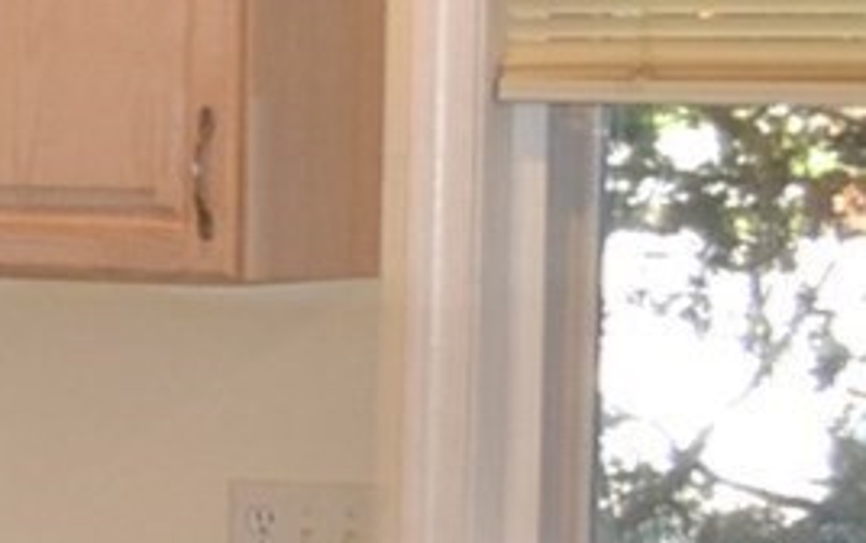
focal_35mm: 210
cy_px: 344
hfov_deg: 8.7
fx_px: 4960
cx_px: -1483
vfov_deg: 6.3
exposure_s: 1/60
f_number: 4
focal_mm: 18
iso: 400
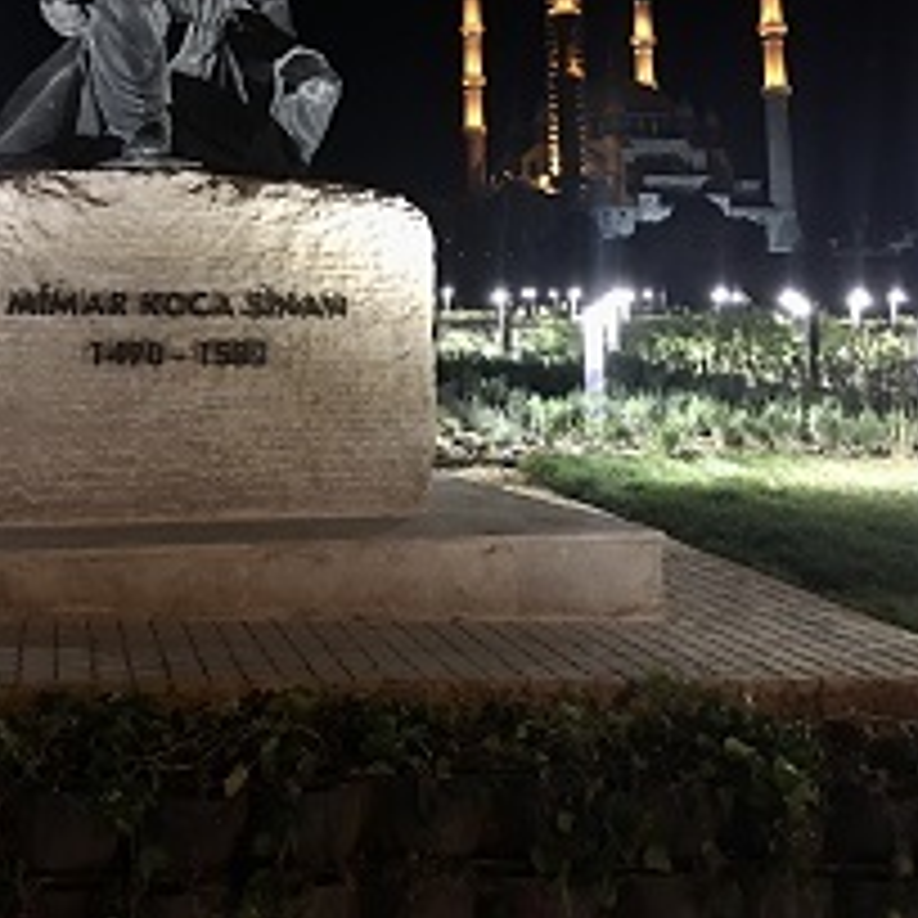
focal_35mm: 44
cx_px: 356
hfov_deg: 38.1
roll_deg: +0.0
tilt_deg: +11.2
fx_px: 1320
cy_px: 135
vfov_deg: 36.5
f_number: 2.2
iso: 100
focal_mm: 4.15
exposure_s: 1/4
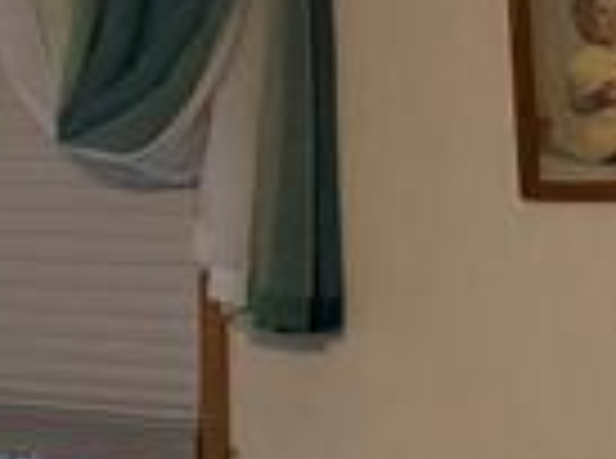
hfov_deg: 9.6
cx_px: -935
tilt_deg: +0.9
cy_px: 45
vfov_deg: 8.2
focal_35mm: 180
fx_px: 3195
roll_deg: +1.2
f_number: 1.78
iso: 640
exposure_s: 1/60
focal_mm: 6.76
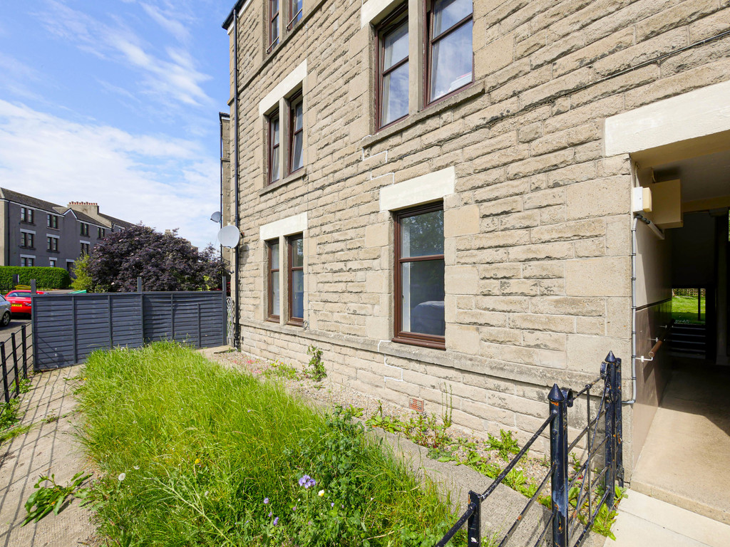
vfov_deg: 85.7
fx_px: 295
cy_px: 274
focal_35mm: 14
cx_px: 365
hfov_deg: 102.1
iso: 200
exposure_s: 1/400
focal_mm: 7
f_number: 7.1
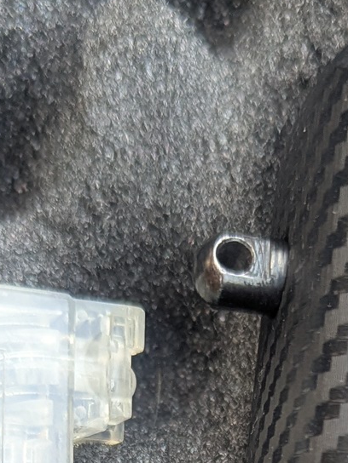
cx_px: 224
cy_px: 739
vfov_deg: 15.7
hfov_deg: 13.1
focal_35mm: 113
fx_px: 1515
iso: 232
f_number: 1.85
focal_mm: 6.81
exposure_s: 1/178
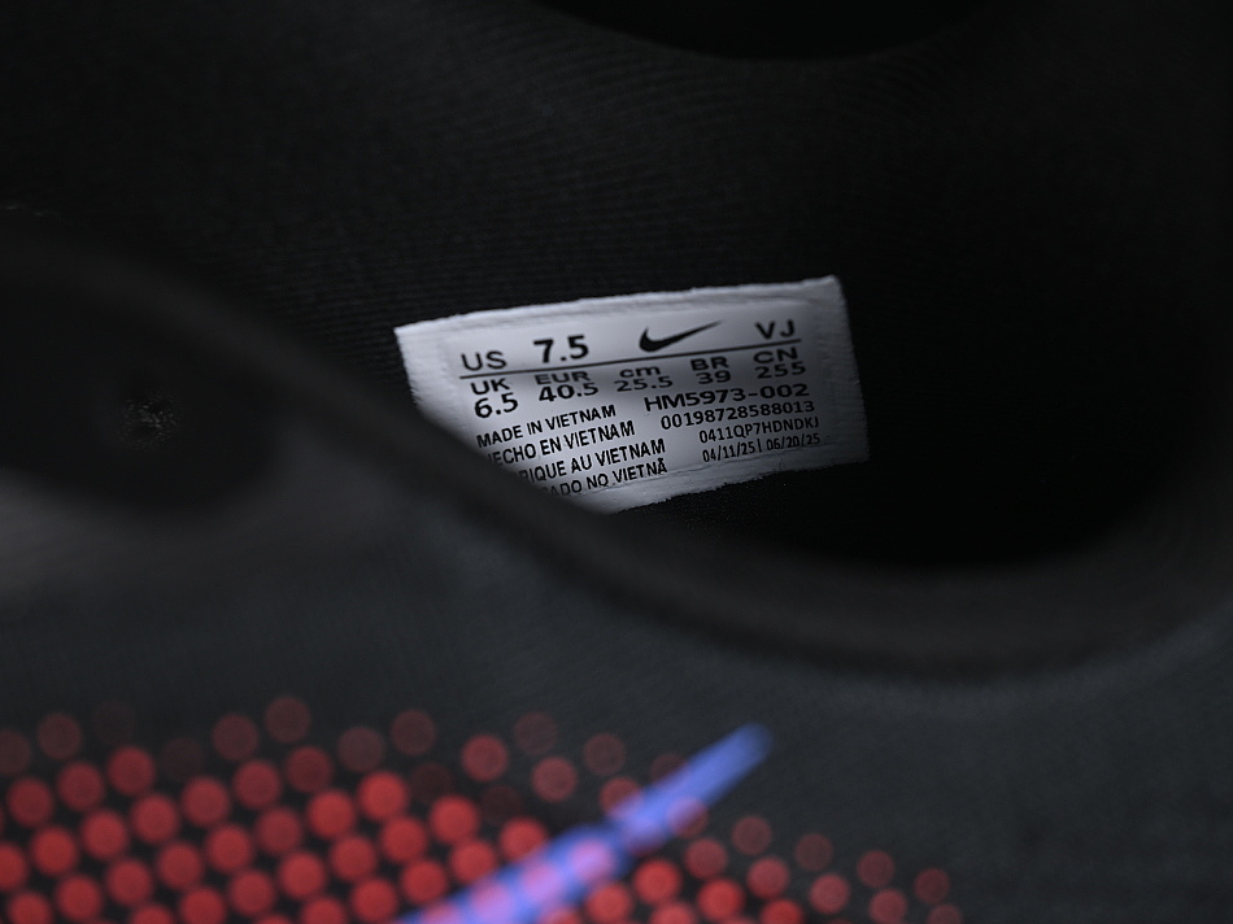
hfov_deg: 23.8
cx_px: 689
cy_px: 462
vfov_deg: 18.0
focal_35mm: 82
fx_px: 2920
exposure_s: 1/50
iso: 160
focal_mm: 50
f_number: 6.3
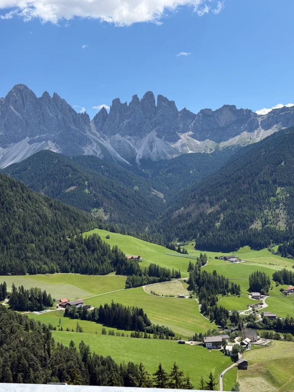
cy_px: 196
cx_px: 147
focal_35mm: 48
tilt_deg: +1.9
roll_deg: +4.0
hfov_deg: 30.3
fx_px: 544
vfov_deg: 39.7
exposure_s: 1/4329
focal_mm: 6.76
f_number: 1.78
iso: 64
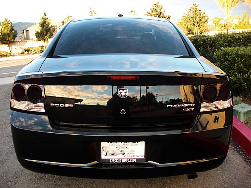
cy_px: 94
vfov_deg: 39.7
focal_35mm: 36
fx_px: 261
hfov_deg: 51.4
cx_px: 126
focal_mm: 6.3
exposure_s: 1/100
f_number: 2.8
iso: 100
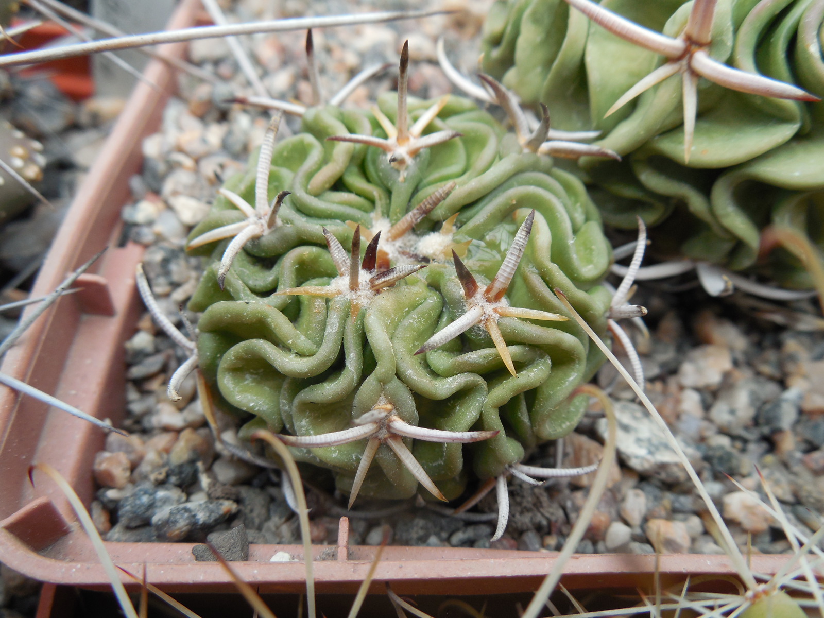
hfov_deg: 58.4
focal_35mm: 31
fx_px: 738
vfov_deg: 45.4
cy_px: 309
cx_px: 412
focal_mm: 5.6
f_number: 3.6
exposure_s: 1/160
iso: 125
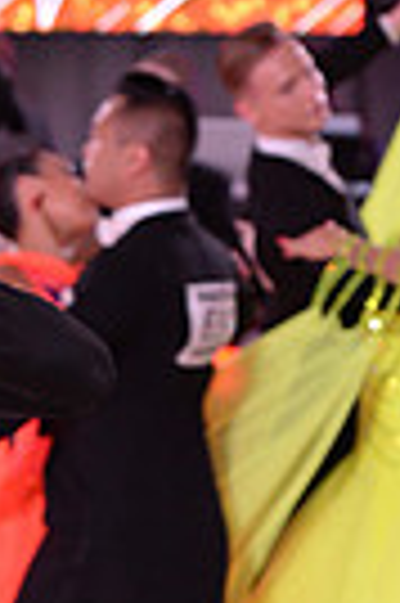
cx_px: -339
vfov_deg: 6.7
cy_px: 788
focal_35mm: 303
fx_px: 5063
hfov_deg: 4.5
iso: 2000
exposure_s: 1/250
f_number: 4.5
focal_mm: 70
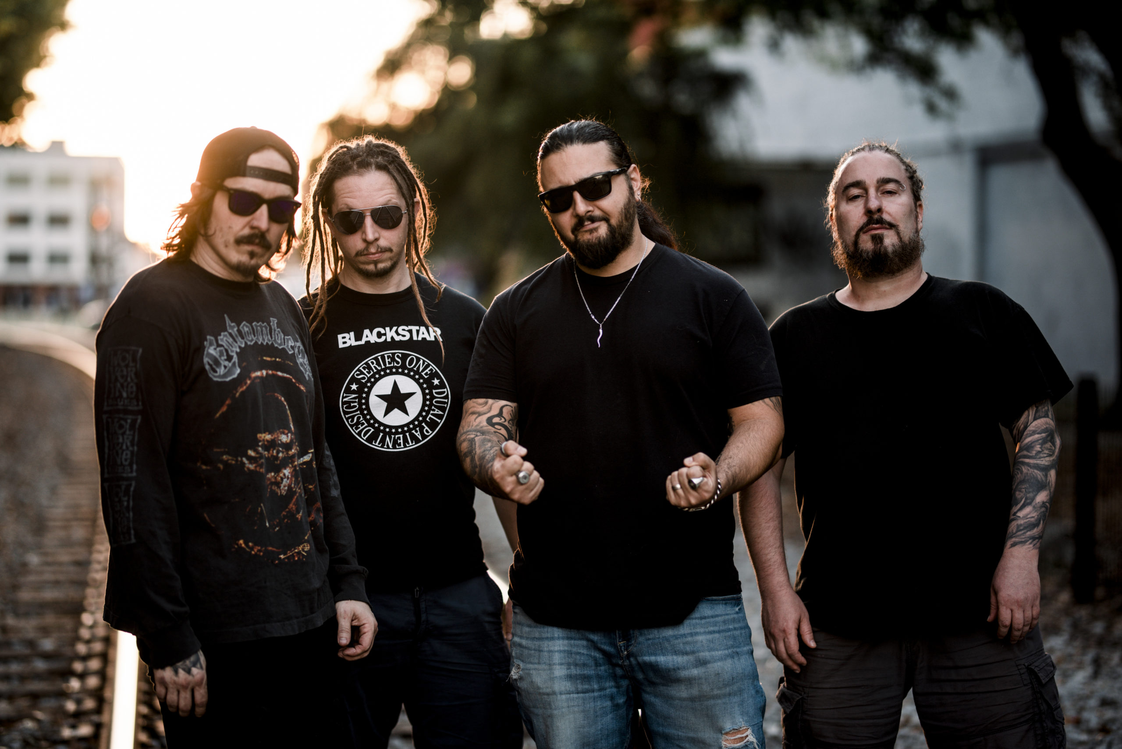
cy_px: 374
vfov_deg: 16.1
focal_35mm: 85
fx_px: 2650
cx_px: 561
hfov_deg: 23.9
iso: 80
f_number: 1.4
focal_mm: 85
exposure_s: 1/250
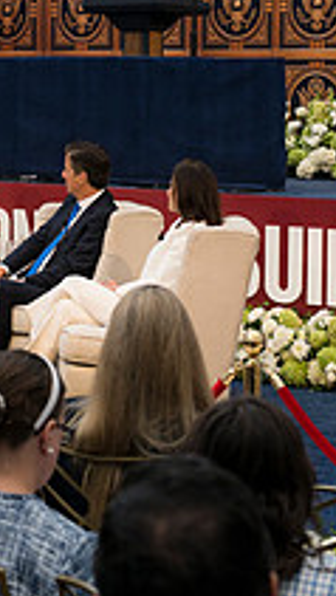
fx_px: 1818
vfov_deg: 18.5
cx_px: 20
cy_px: 145
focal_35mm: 115
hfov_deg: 10.5
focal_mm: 40
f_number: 4
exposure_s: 1/160
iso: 360
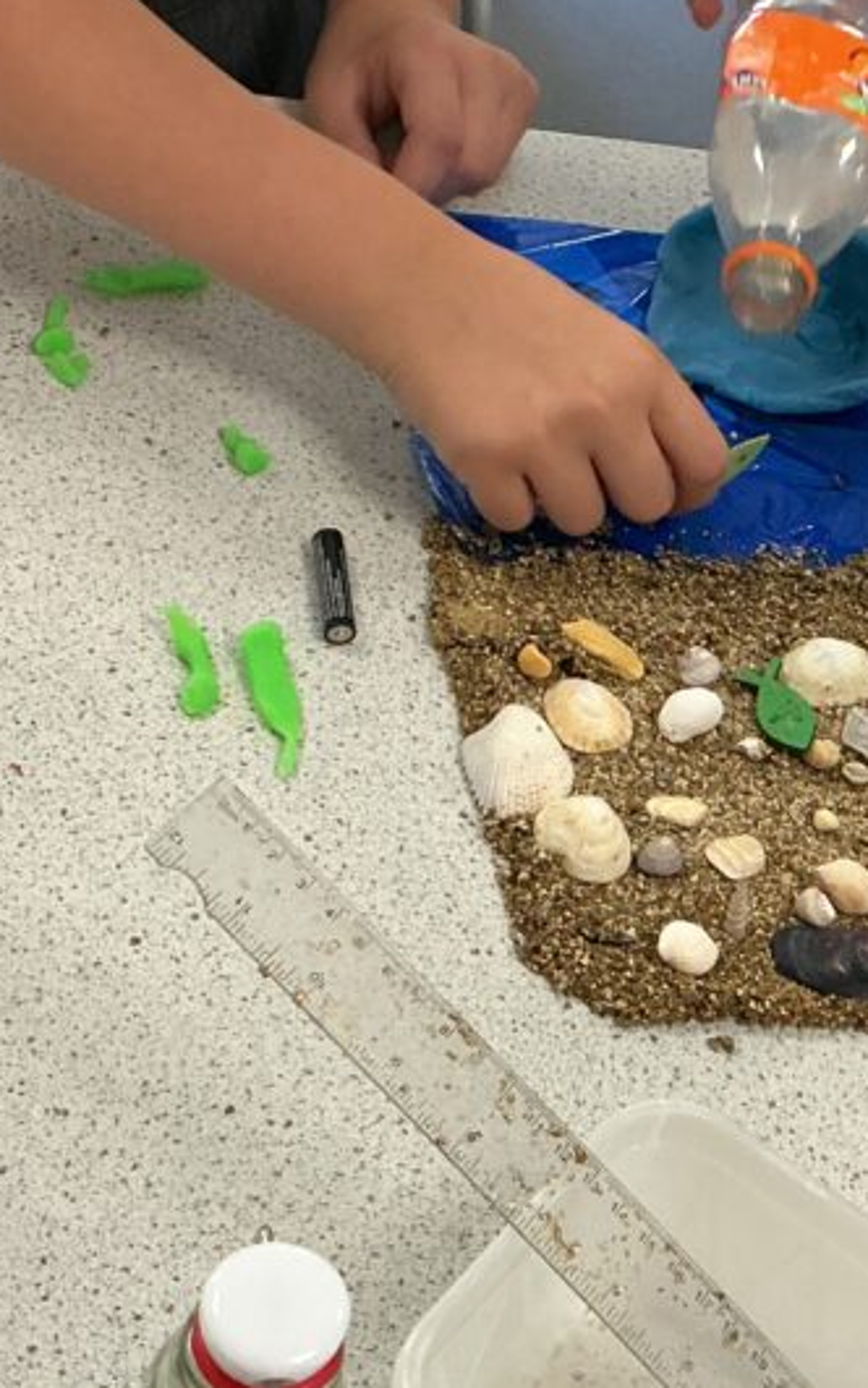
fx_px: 2762
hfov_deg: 17.5
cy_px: 514
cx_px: 813
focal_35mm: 73
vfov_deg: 28.1
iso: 100
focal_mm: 3
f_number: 1.8
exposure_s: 1/60
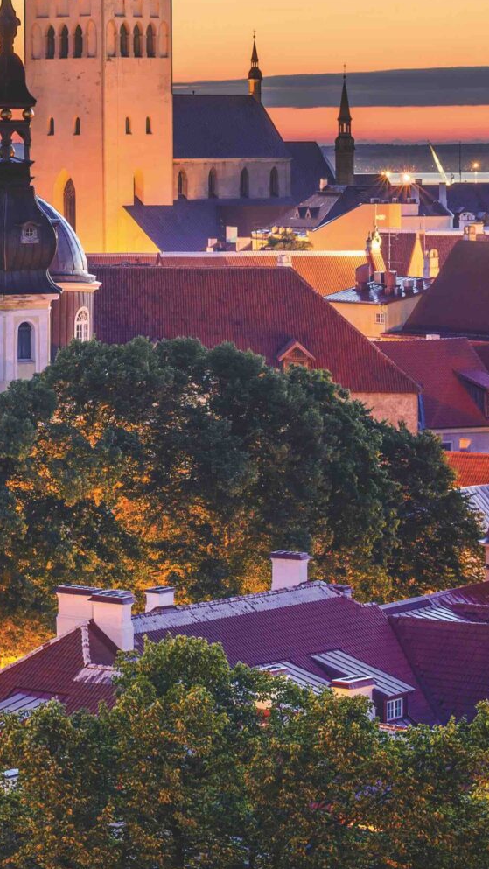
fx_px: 3110
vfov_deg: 15.8
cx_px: -513
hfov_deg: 8.5
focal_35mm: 135
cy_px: 175
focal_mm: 50
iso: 100
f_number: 8
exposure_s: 30
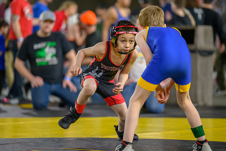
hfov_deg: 10.7
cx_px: 103
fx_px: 1208
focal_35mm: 192
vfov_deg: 7.1
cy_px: 69
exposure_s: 1/640
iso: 1600
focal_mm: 175
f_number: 2.8
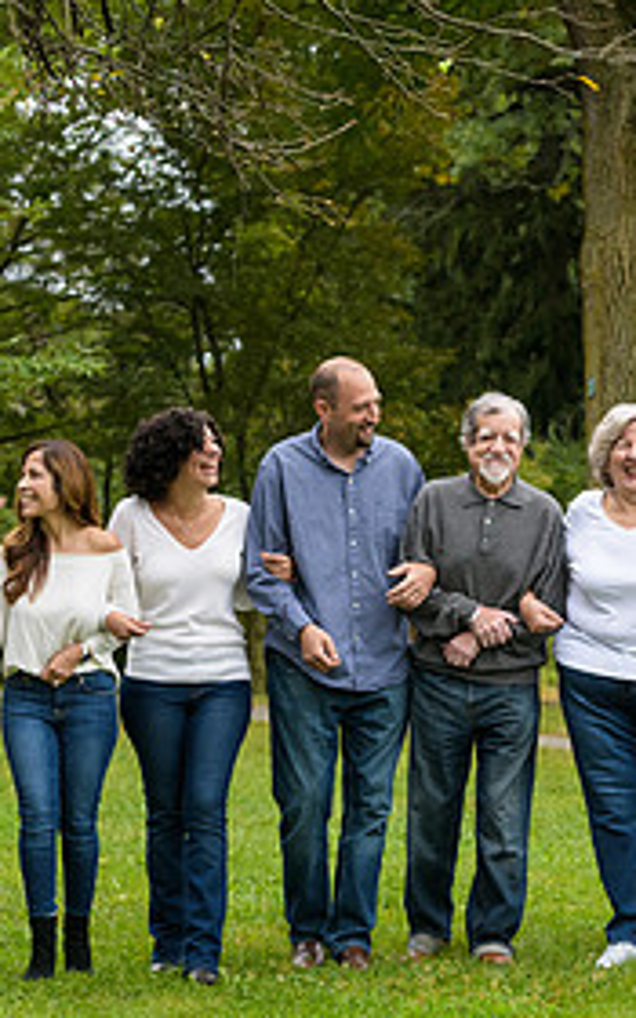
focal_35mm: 148
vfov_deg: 14.1
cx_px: 516
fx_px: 4104
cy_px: 584
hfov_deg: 8.8
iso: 500
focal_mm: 70
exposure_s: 1/400
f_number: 5
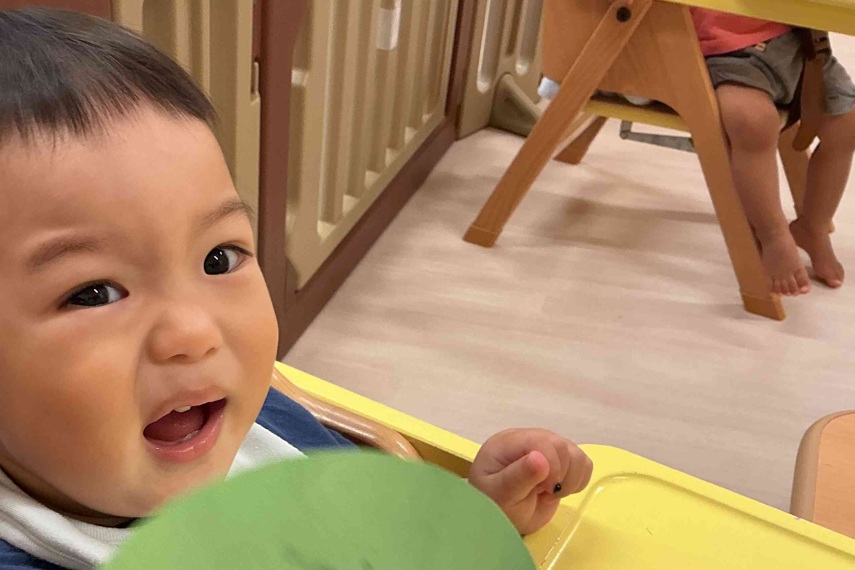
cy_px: 438
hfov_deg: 40.1
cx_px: 228
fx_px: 1140
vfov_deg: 27.6
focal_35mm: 48
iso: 64
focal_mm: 3
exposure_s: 1/60
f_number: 1.8
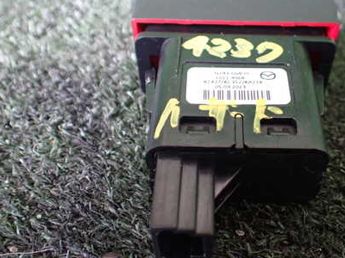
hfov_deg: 41.4
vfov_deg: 32.1
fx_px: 448
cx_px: 235
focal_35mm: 45
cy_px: 108
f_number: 2.3
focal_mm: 5.4
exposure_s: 1/30
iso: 800
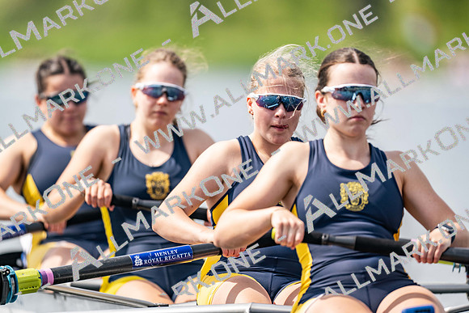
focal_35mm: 600
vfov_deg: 2.3
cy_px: 156
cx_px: 234
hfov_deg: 3.4
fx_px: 7818
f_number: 4
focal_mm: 600
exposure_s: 1/2500
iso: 400
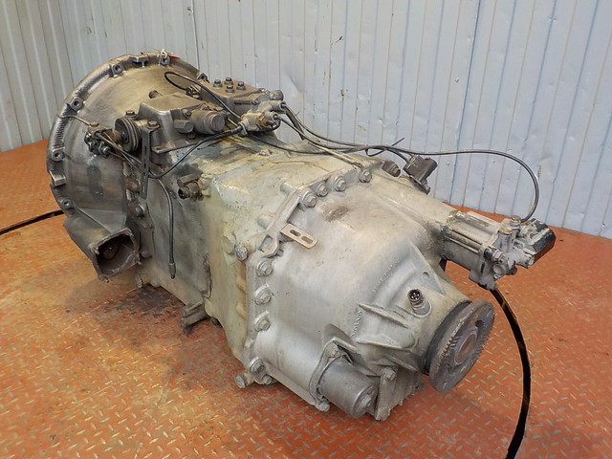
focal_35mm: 30
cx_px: 306
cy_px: 230
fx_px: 530
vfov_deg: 46.8
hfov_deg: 60.0
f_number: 3.3
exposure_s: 1/30
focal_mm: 4.1
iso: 250
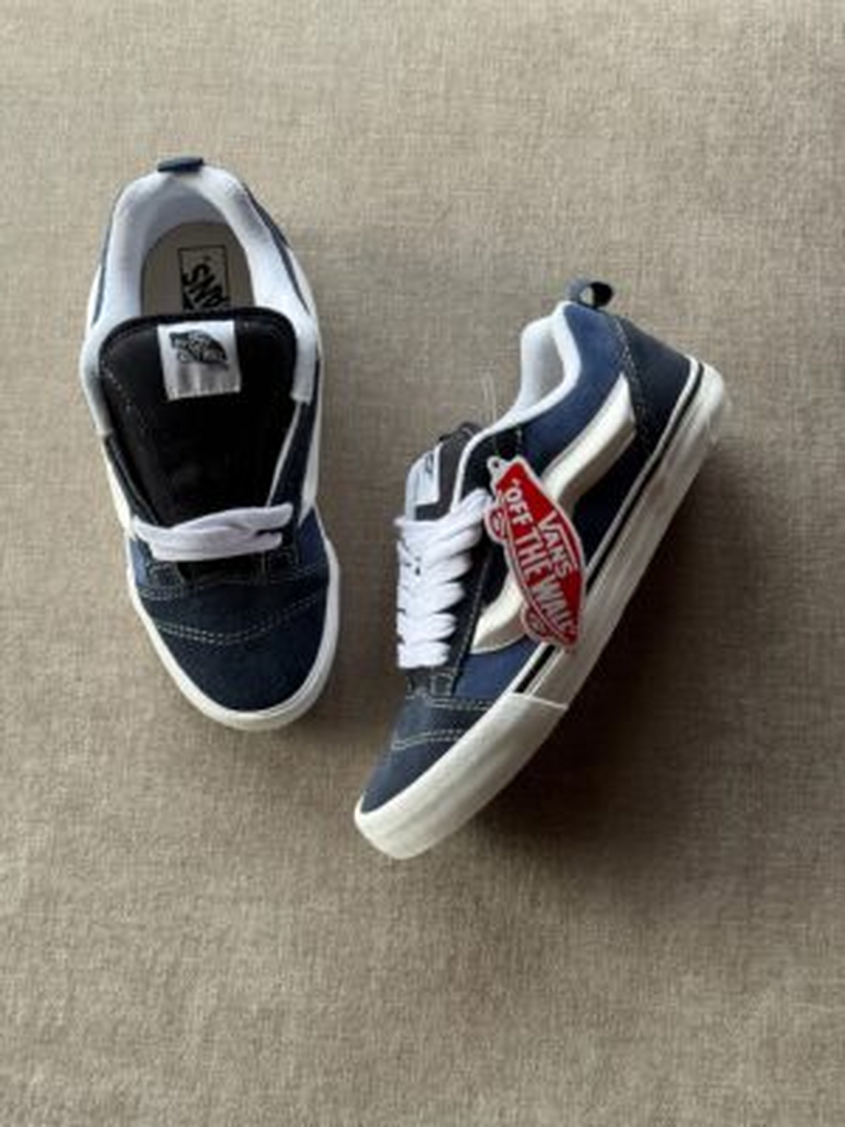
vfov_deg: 39.7
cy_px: 564
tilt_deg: -77.4
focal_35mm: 48
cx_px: 422
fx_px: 1562
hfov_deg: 30.3
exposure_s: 1/223
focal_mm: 6.76
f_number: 1.78
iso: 50
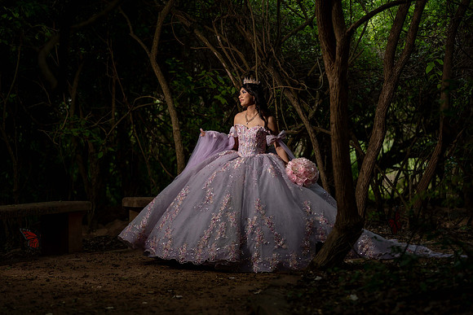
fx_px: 1117
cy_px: 158
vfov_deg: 16.1
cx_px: 236
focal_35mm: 85
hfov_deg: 23.9
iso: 160
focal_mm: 85
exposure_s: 1/800
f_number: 2.8
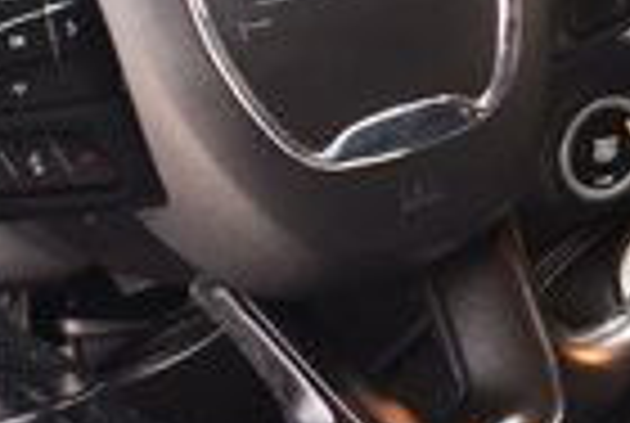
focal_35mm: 137
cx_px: 324
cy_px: 290
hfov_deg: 14.9
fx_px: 2403
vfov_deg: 10.1
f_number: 3.5
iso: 800
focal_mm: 20
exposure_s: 1/160
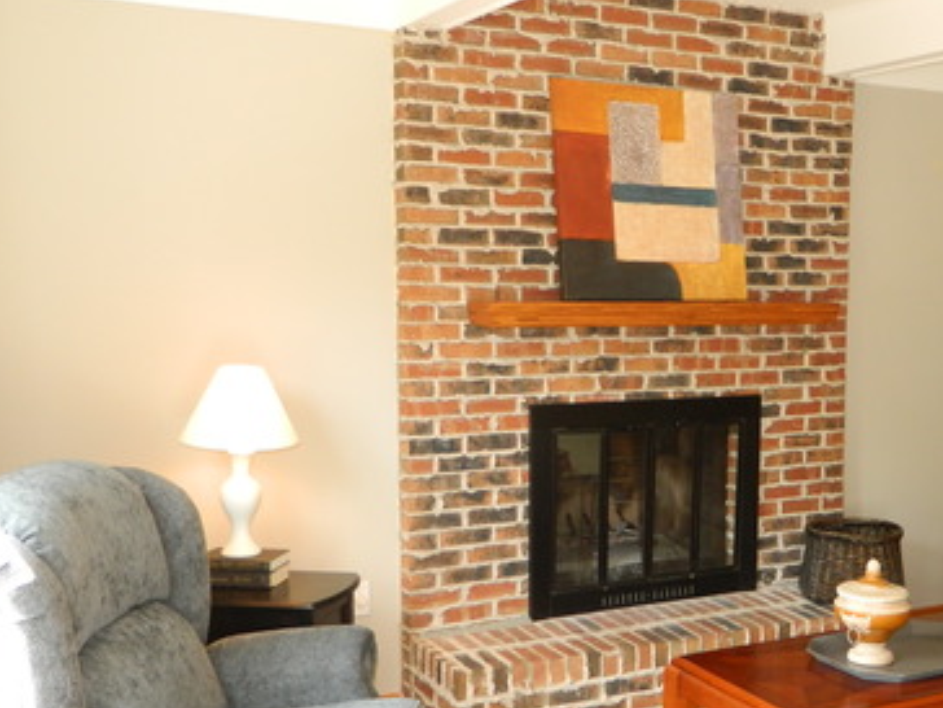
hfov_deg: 42.1
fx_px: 1199
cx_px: 663
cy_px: 431
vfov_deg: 32.8
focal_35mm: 44
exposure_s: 1/30
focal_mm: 4.5
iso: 160
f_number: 3.1
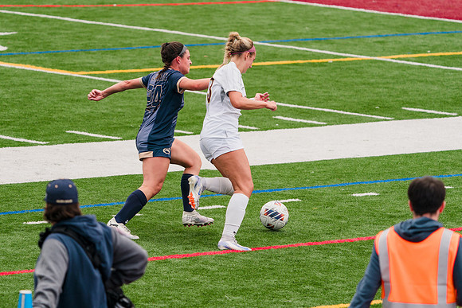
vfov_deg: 3.9
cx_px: 186
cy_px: 124
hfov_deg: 5.9
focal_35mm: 350
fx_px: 4498
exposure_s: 1/1600
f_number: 5.6
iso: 500
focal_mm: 293
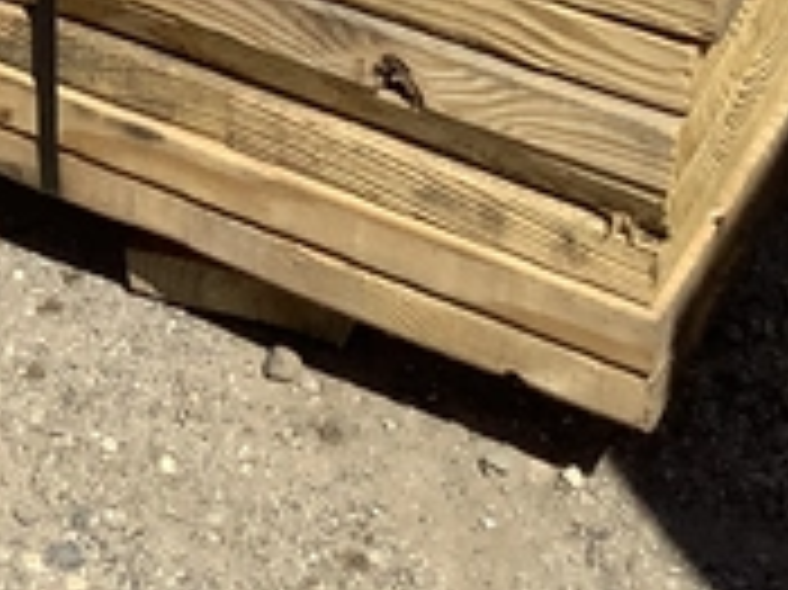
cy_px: -412
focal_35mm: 133
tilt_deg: -29.5
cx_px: -180
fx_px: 3026
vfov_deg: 10.6
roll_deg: +1.9
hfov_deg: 14.3
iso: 25
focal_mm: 3.3
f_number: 2.4
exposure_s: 1/2262
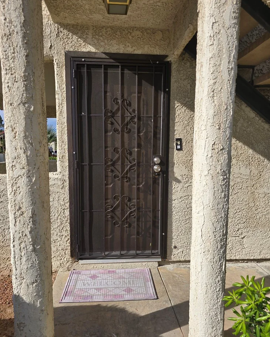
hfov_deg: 56.8
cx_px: 136
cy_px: 180
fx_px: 250
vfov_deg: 68.0
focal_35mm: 25
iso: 12
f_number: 1.7
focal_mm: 6.3
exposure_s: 1/809
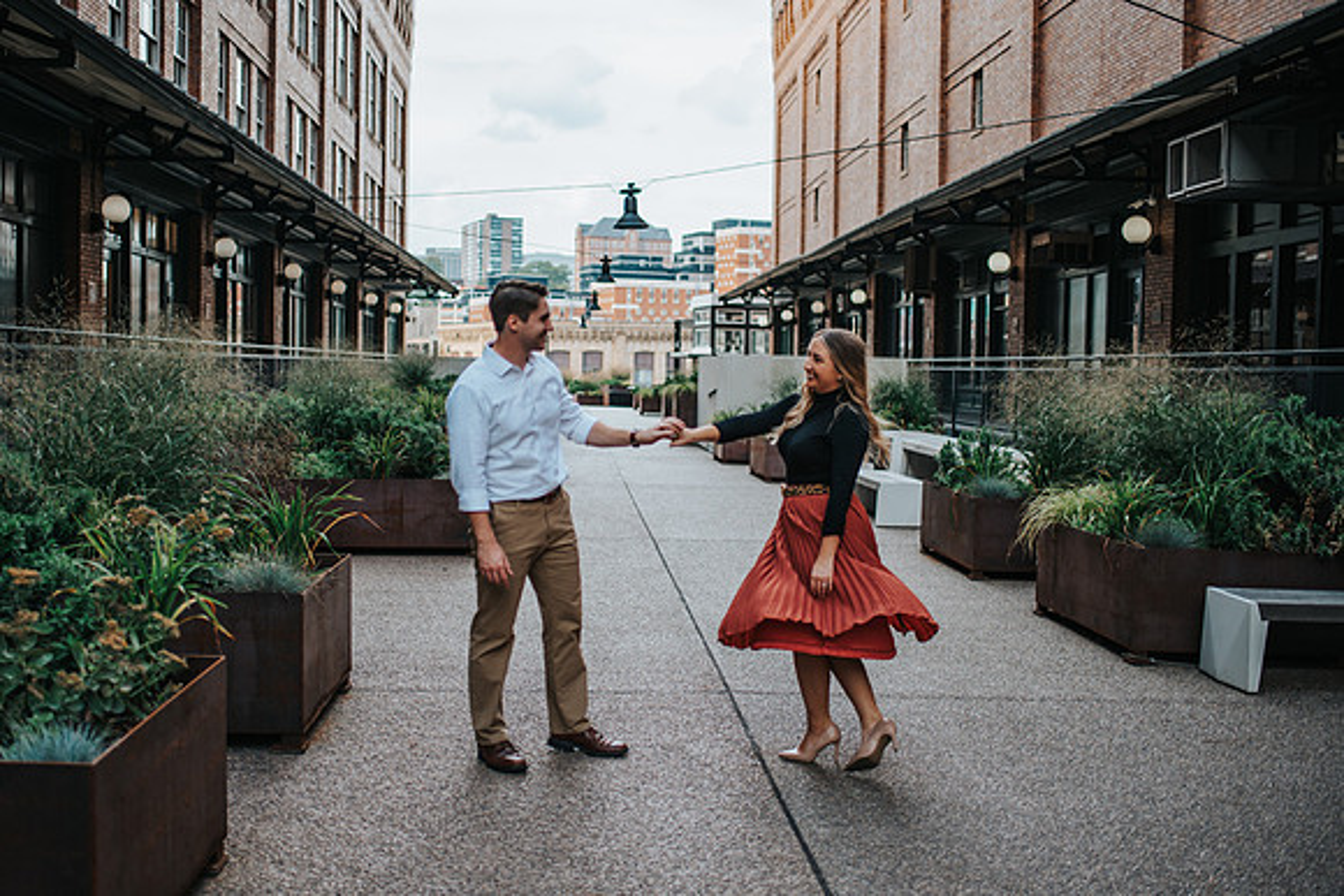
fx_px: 1485
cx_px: 581
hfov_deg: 48.6
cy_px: 448
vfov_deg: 33.6
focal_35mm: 40
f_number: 1.8
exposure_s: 1/500
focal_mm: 35
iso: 100
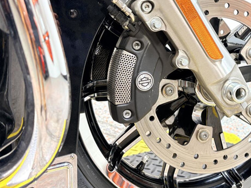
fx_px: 406
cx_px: 172
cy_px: 62
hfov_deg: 34.0
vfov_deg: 25.9
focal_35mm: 56
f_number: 1.6
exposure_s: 1/120
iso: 125
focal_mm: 5.96
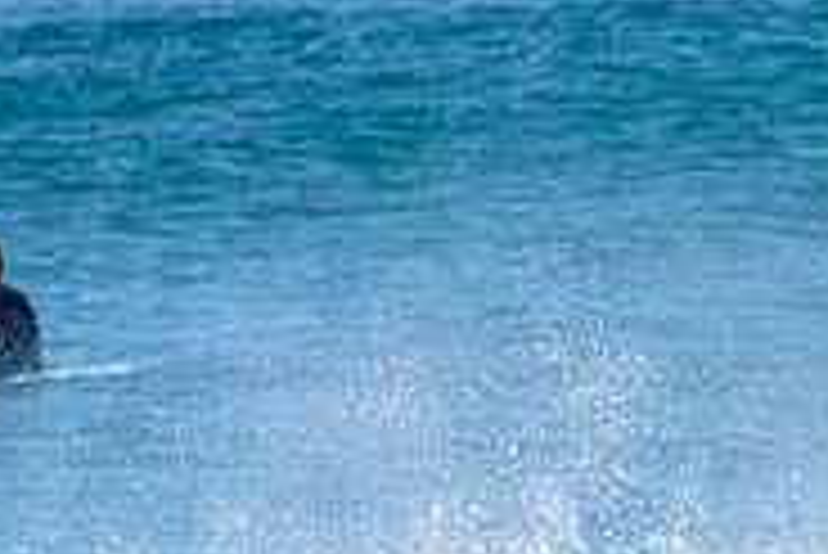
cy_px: 651
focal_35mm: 1579
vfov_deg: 0.9
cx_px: 963
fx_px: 36345
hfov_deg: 1.3
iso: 250
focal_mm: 500
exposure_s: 1/2000
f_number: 5.6
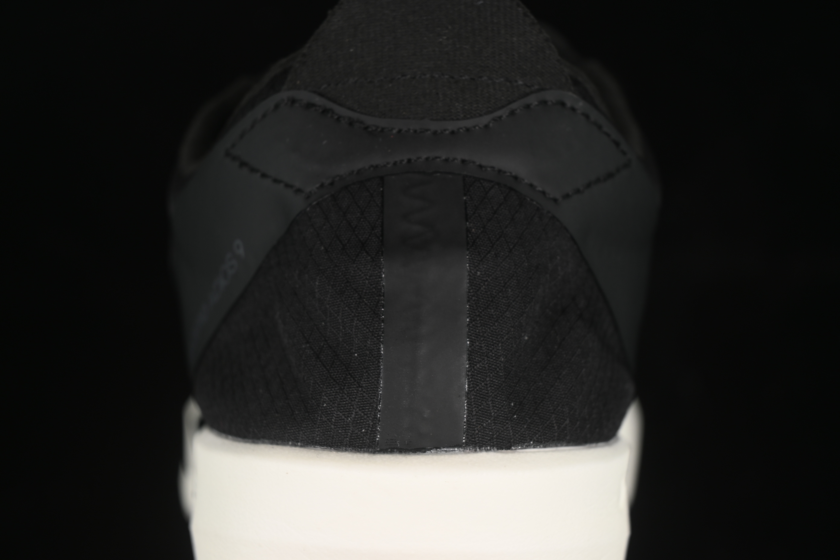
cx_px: 420
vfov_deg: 18.2
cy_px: 280
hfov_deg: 27.0
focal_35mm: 75
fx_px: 1750
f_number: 6.3
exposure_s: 1/50
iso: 160
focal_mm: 50
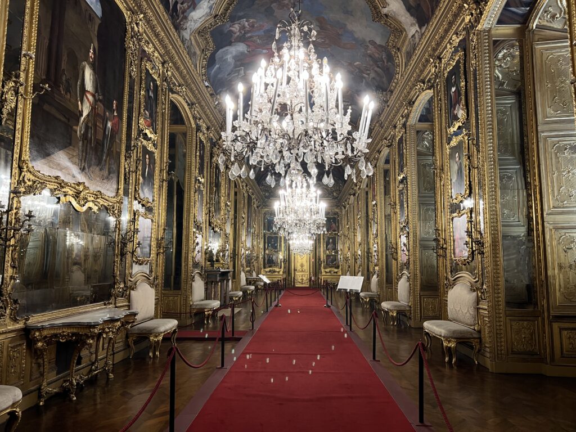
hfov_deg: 67.3
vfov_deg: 53.1
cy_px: 216
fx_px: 433
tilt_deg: +6.6
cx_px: 288
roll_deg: +0.0
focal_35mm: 26
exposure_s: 1/50
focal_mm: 5.7
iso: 80
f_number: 1.5
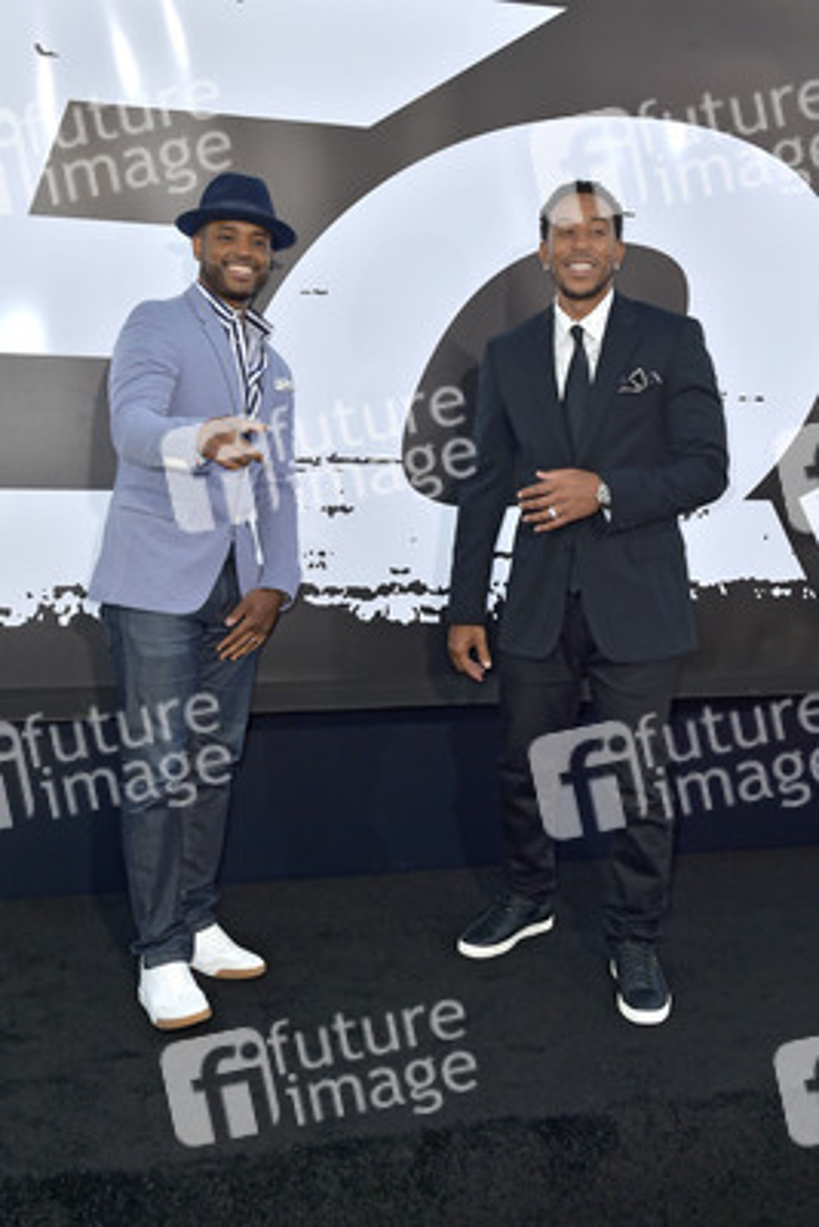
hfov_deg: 35.1
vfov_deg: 50.7
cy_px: 614
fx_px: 1296
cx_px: 410
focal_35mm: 38
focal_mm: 38
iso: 250
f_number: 6.3
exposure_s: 1/250
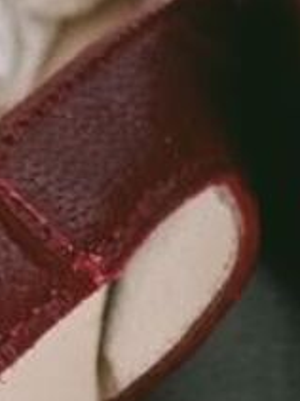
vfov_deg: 10.5
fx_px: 2047
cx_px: 340
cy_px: 716
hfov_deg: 8.3
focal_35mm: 177
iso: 312
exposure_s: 1/33.3
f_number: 2.2
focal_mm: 3.46
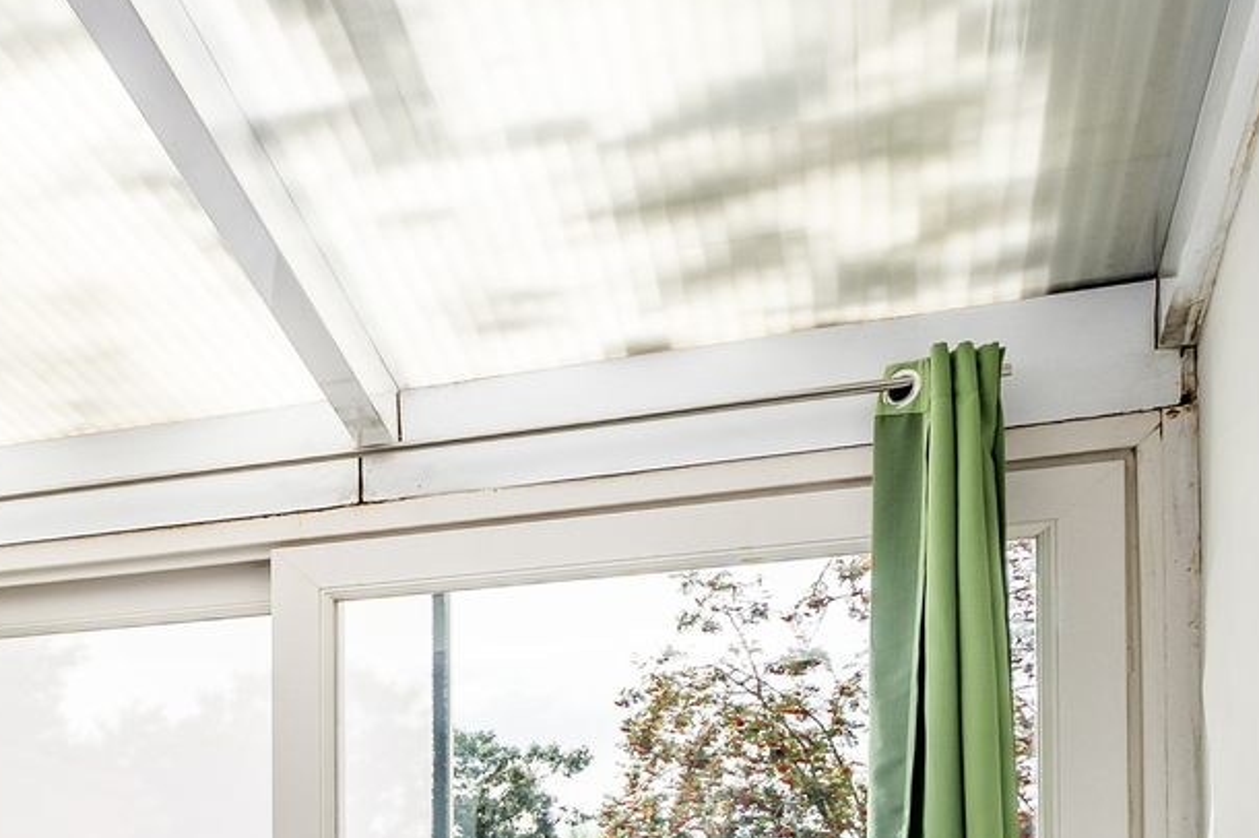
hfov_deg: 22.9
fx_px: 2202
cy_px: 1065
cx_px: -824
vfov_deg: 19.9
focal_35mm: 63
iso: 250
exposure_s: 1/80
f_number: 9
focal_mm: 16
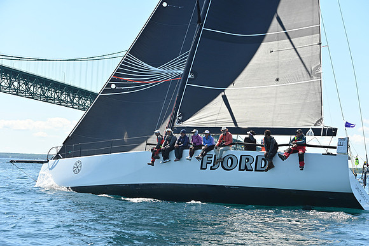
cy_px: 123
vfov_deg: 19.5
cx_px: 184
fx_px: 718
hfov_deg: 28.8
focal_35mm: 70
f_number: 6.3
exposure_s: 1/1000
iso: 320
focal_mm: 70
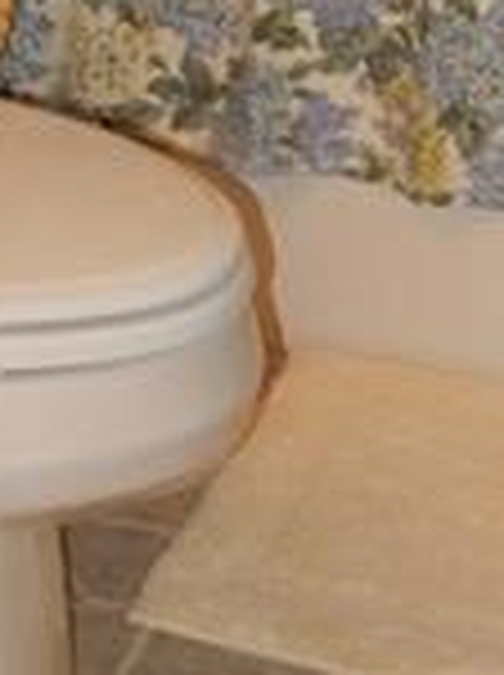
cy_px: -693
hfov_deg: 9.5
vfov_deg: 11.5
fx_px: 2998
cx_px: -32
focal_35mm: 154
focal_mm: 5.4
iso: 200
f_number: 4
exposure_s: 1/30
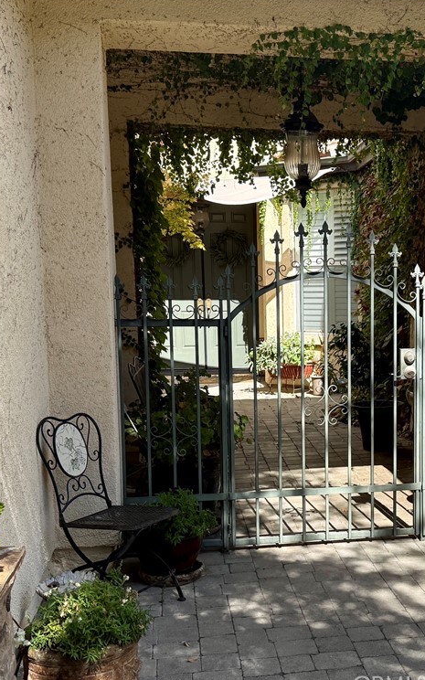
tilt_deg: -7.5
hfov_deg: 34.8
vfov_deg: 55.3
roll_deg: -0.1
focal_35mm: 35
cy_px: 346
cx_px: 359
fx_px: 649
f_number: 1.78
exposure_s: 1/2801
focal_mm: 6.76
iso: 100
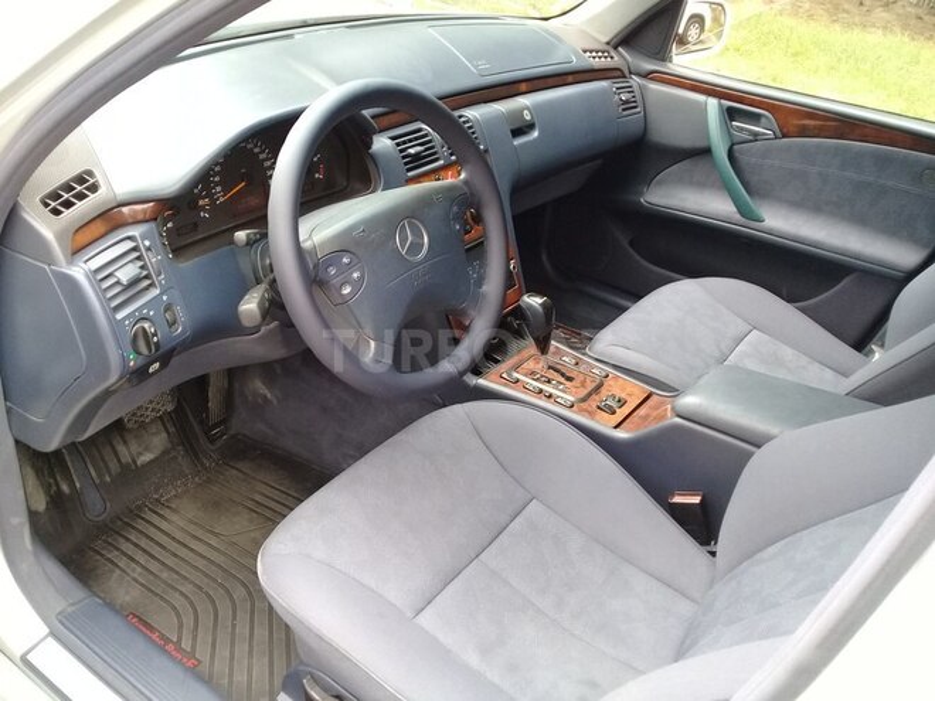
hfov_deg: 58.4
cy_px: 350
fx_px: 837
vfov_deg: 45.4
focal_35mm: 31
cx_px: 468
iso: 64
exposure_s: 1/50
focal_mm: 3.3
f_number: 2.2
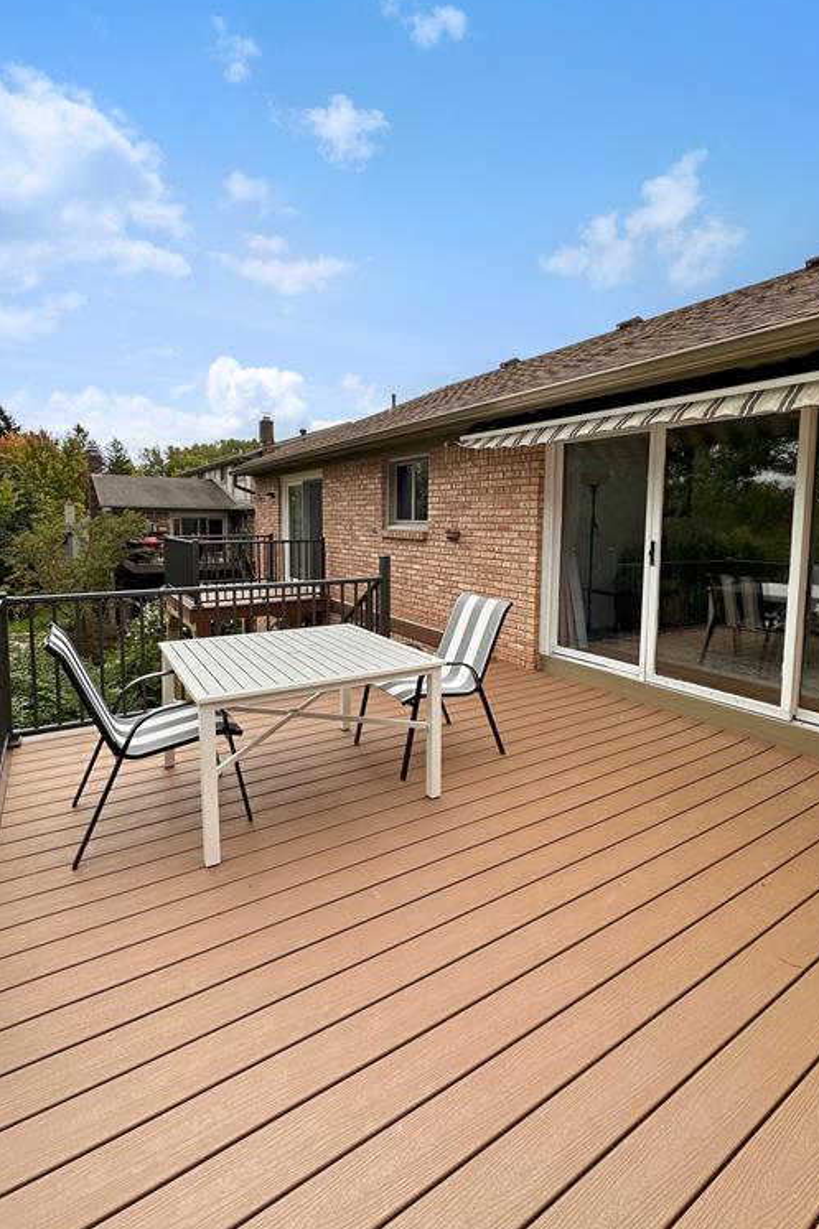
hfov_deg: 77.1
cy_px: 610
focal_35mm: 15
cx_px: 447
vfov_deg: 100.4
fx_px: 512
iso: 40
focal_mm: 2.22
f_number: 2.2
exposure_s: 1/1250
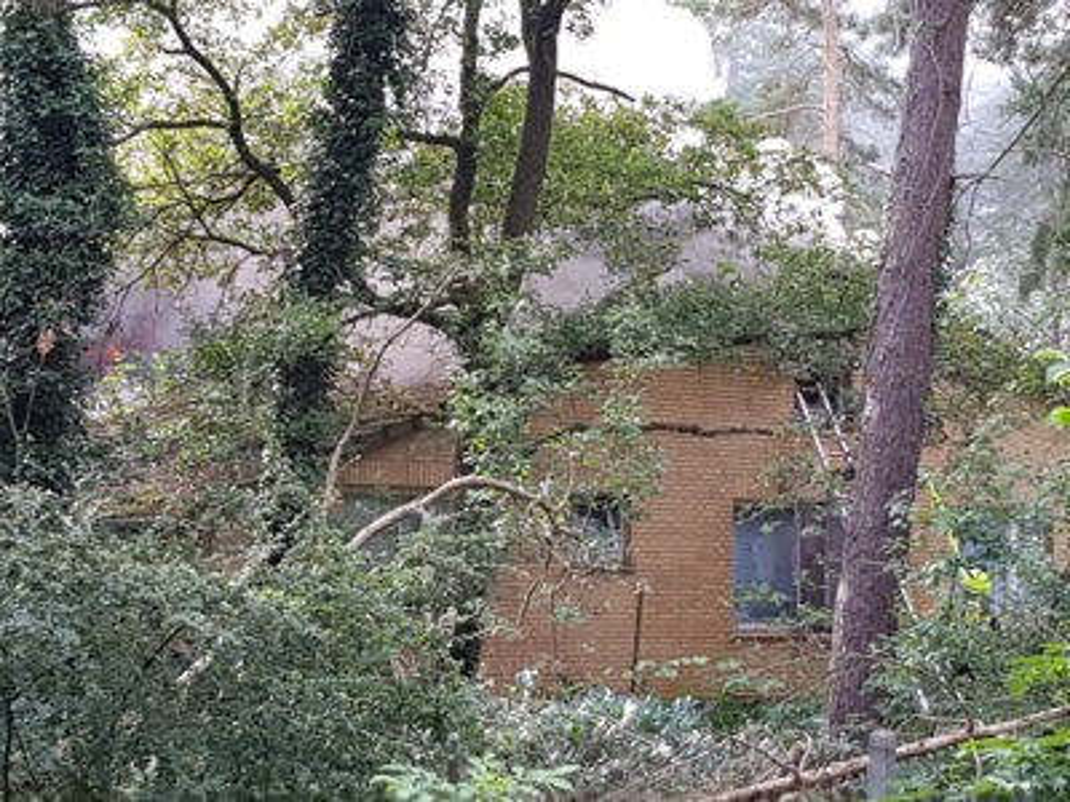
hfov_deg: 67.3
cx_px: 535
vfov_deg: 53.1
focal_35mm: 26
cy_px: 401
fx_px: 804
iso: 40
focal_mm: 4.2
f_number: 1.7
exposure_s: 1/130
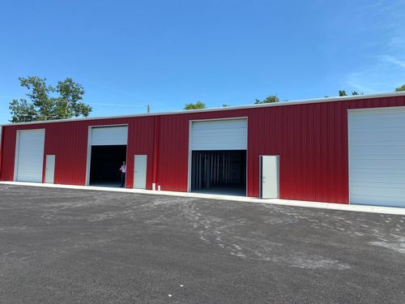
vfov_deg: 53.1
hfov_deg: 67.3
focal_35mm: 26
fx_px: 304
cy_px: 152
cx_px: 202
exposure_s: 1/1866
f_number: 1.8
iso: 32
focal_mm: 4.25
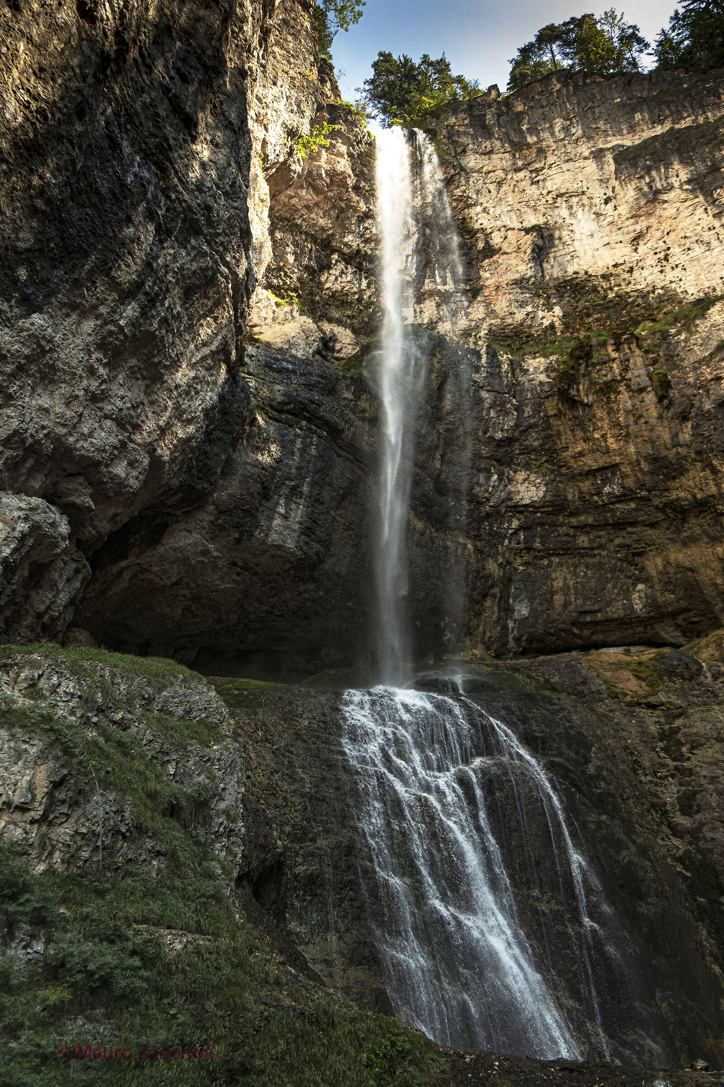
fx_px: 814
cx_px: 362
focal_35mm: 27
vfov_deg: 67.4
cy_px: 544
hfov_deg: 47.9
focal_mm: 18
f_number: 2.8
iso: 640
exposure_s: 1/1000
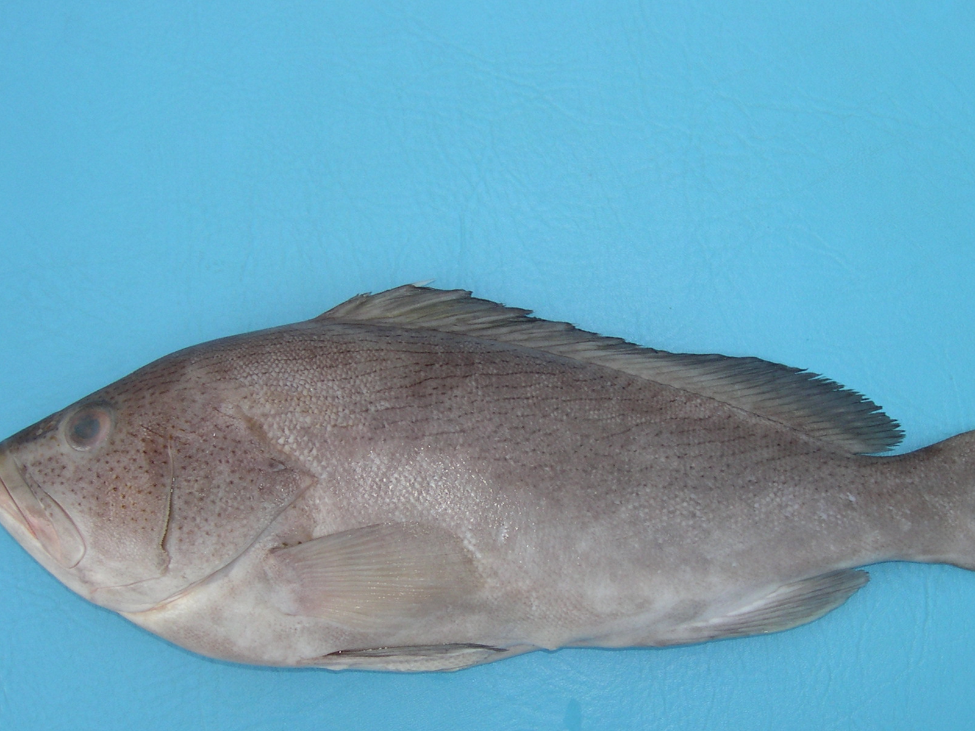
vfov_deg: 26.9
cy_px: 471
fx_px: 1521
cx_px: 540
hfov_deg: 35.5
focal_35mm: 54
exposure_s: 1/48.6
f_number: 7.6
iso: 100
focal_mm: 8
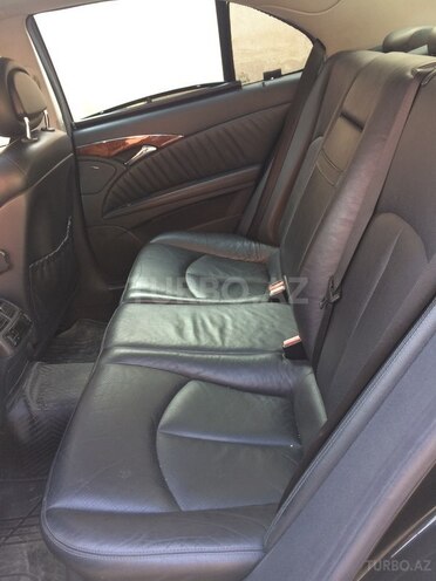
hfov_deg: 48.2
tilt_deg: -29.2
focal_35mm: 29
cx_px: 218
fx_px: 487
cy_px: 290
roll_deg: +12.1
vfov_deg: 61.7
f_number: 2.2
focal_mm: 4.15
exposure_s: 1/33
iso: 40
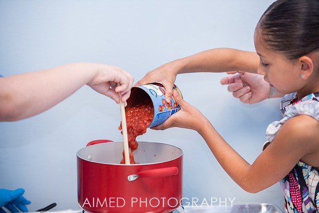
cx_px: 160
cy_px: 106
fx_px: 1108
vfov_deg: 11.0
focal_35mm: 125
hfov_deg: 16.4
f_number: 3.2
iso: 320
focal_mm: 125
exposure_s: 1/160
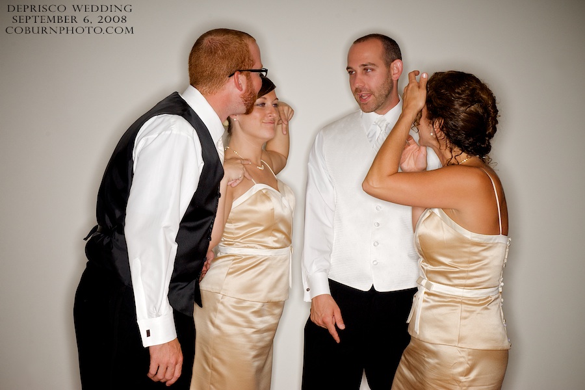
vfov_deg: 22.6
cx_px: 292
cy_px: 195
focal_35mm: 60
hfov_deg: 33.4
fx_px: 975
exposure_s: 1/250
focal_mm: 40
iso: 200
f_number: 16
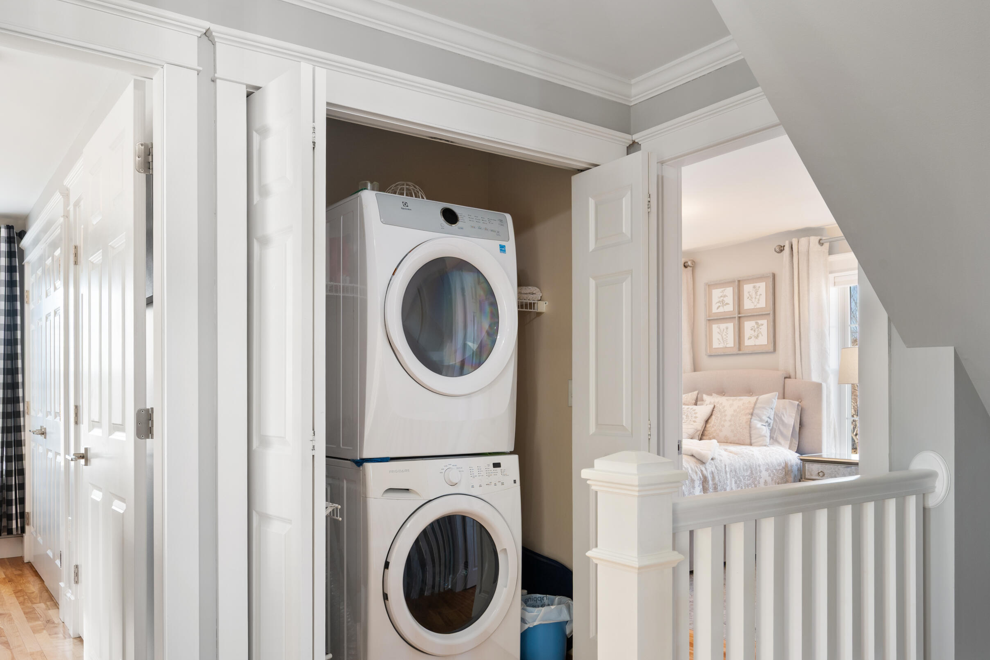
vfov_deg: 49.2
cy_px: 397
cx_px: 417
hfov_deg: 69.0
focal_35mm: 26
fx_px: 715
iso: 320
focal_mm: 21
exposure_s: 6
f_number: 9
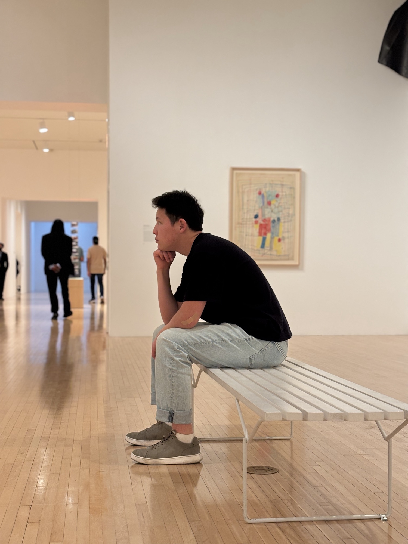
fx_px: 817
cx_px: 204
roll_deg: -0.3
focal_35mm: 52
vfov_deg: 36.8
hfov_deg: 28.0
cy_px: 272
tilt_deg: +0.1
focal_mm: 5.96
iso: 160
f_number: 1.6
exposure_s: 1/40
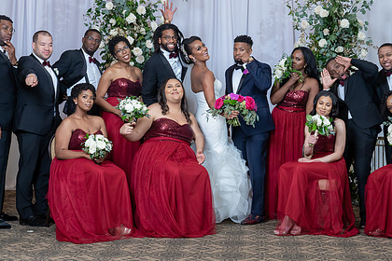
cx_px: 225
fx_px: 729
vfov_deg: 20.3
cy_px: 136
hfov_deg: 30.0
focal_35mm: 67
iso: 2000
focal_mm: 44
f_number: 5.6
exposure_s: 1/200
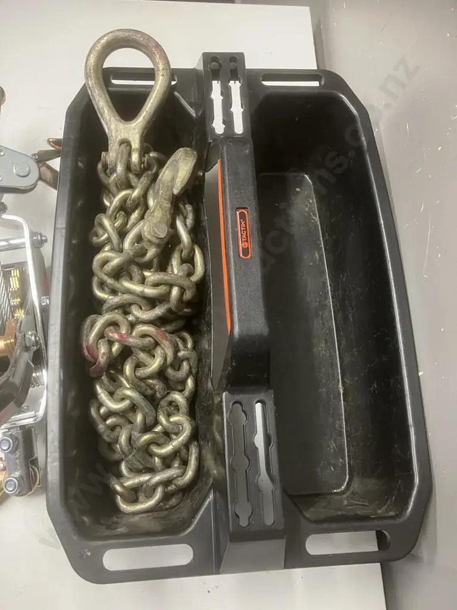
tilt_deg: -70.3
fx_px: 493
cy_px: 305
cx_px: 228
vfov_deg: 63.4
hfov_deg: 49.7
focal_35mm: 28
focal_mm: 3.99
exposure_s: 1/50
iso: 200
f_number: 1.8
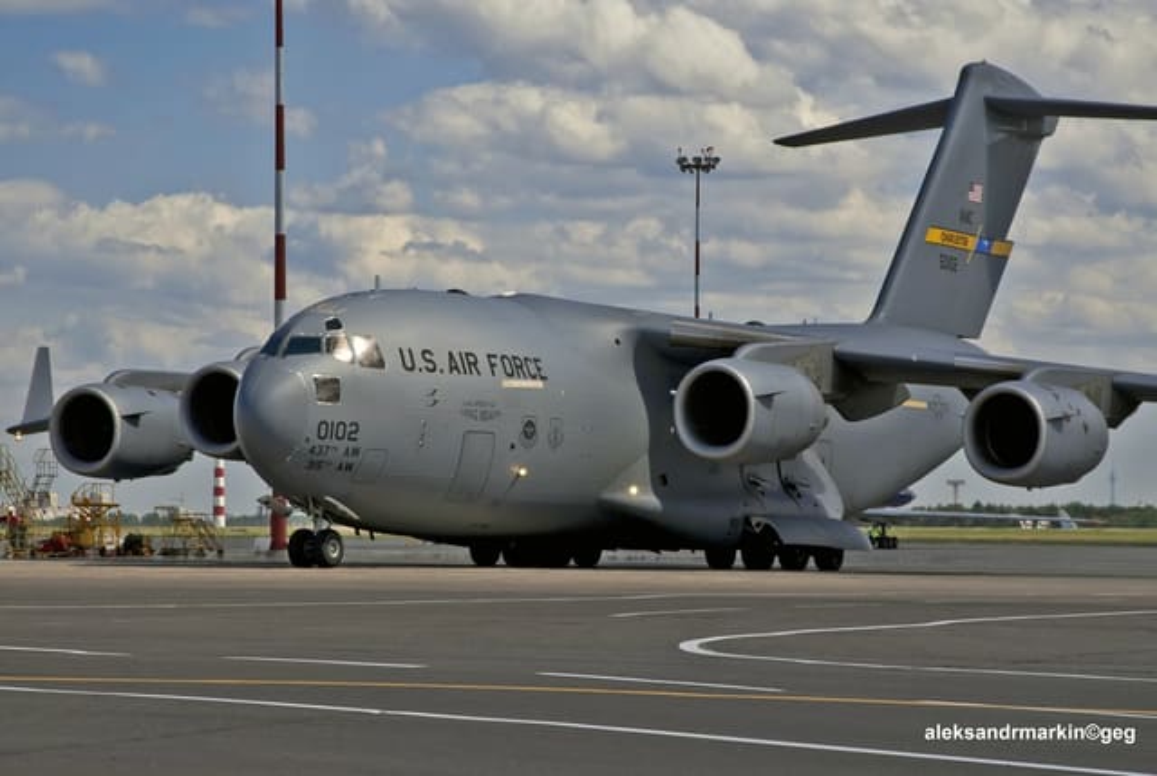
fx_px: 3863
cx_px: 578
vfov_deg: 11.5
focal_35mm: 120
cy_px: 388
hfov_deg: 17.0
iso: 100
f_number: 6.7
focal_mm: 80
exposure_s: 1/750
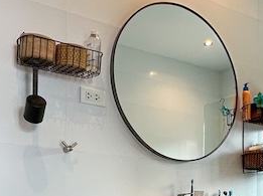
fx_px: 417
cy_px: 219
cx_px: 162
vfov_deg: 24.6
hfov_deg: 34.8
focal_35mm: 55
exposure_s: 1/99
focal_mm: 2.22
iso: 160
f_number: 2.2
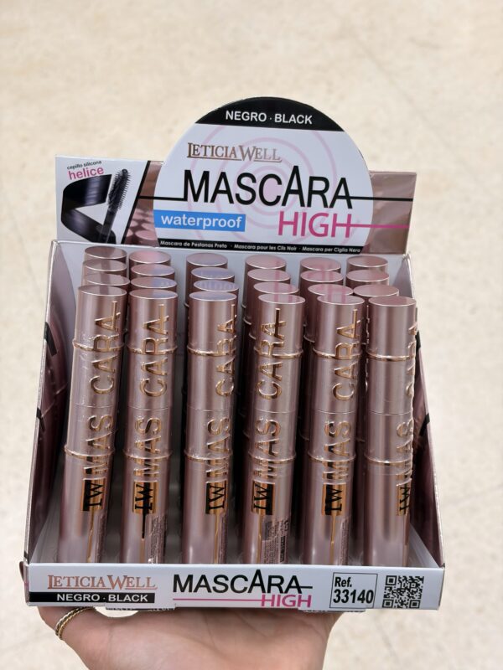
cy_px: 335
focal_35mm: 52
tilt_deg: -45.0
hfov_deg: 28.0
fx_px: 1007
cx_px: 252
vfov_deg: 36.8
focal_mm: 5.96
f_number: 1.6
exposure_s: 1/50
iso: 25
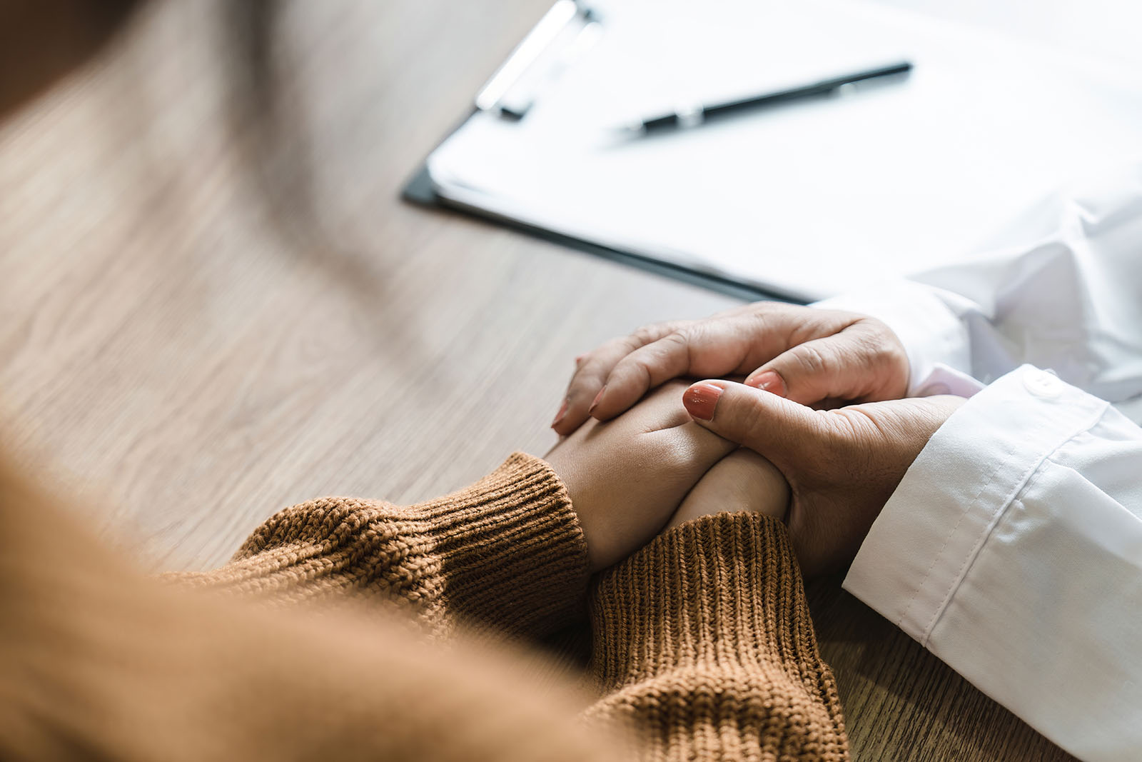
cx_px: 571
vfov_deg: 19.5
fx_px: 2221
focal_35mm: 70
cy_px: 381
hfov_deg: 28.8
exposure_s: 1/320
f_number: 2.8
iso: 500
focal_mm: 70
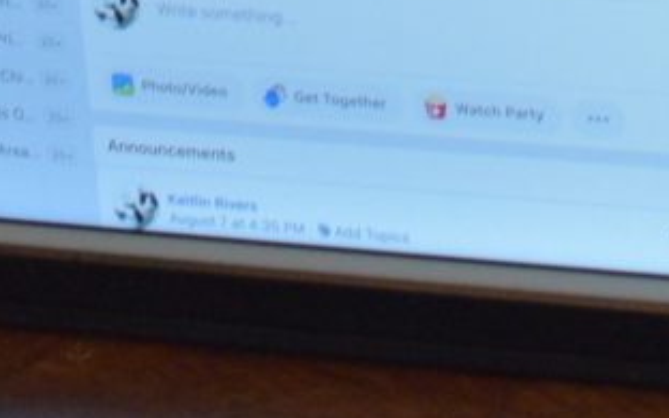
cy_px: -1006
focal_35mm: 221
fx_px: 4029
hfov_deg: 9.4
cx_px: 643
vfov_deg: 5.4
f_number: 3.8
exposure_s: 1/60
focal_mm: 22
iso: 1100
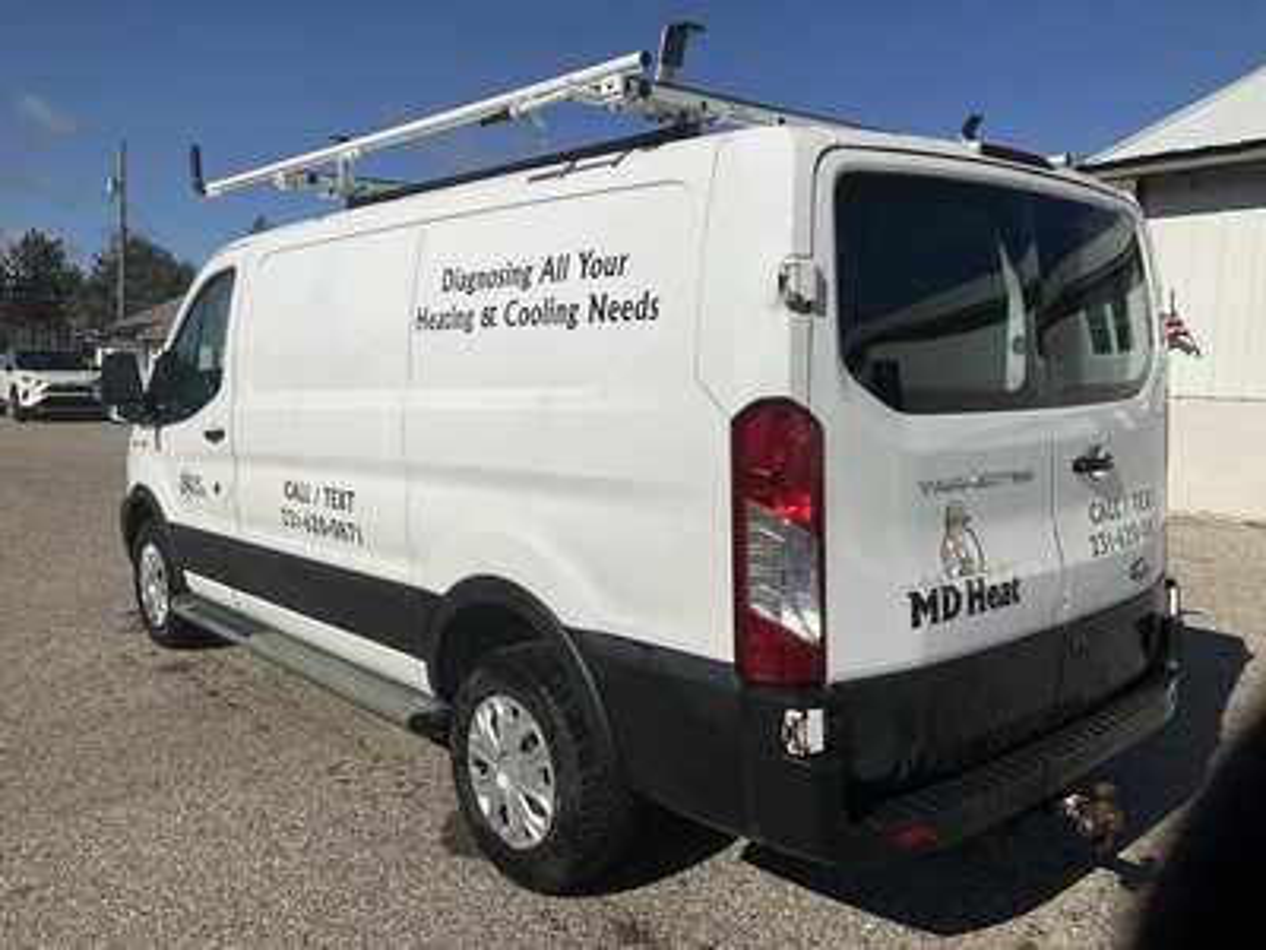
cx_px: 633
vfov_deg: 48.2
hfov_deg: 61.7
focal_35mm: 29
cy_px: 475
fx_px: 1061
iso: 25
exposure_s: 1/5814
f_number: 1.8
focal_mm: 3
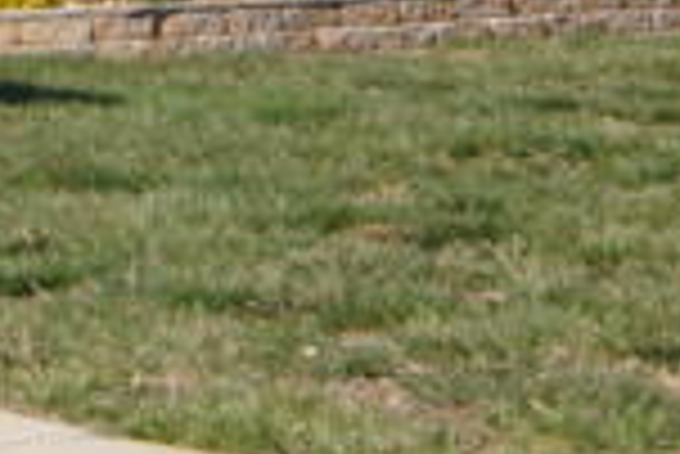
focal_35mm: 229
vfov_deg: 6.0
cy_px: 13
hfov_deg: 8.6
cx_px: -624
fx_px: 4330
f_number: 11
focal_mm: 20
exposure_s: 1/125
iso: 100
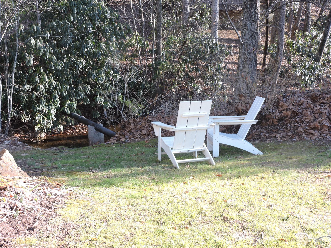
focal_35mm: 47
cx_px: 166
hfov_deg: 40.4
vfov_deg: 30.9
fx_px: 449
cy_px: 124
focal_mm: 8.4
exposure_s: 1/80
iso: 100
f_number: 3.5
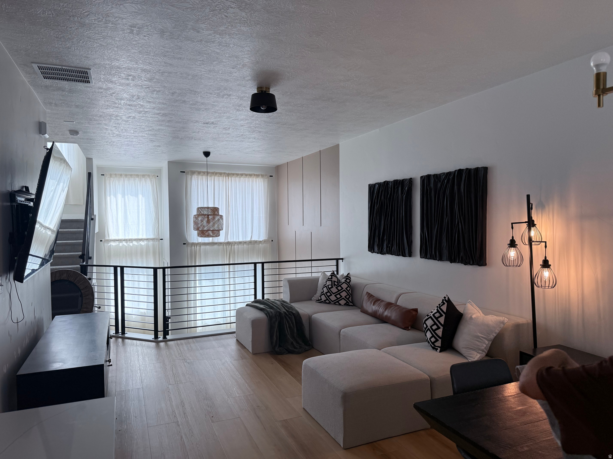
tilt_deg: -0.5
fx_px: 425
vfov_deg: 56.8
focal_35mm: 24
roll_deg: +0.9
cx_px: 306
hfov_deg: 71.6
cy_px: 230
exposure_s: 1/237
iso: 100
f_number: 1.78
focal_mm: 6.76
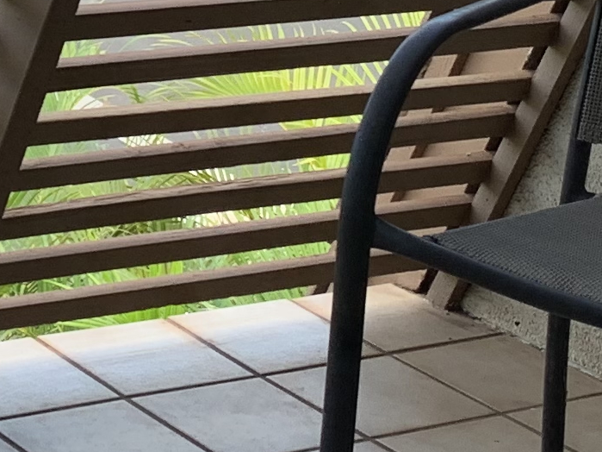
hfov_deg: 12.7
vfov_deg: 9.7
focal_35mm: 150
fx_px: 2608
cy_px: -185
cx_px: -190
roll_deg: -4.6
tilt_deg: -9.8
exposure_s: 1/165
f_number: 1.8
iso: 25
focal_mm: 4.25
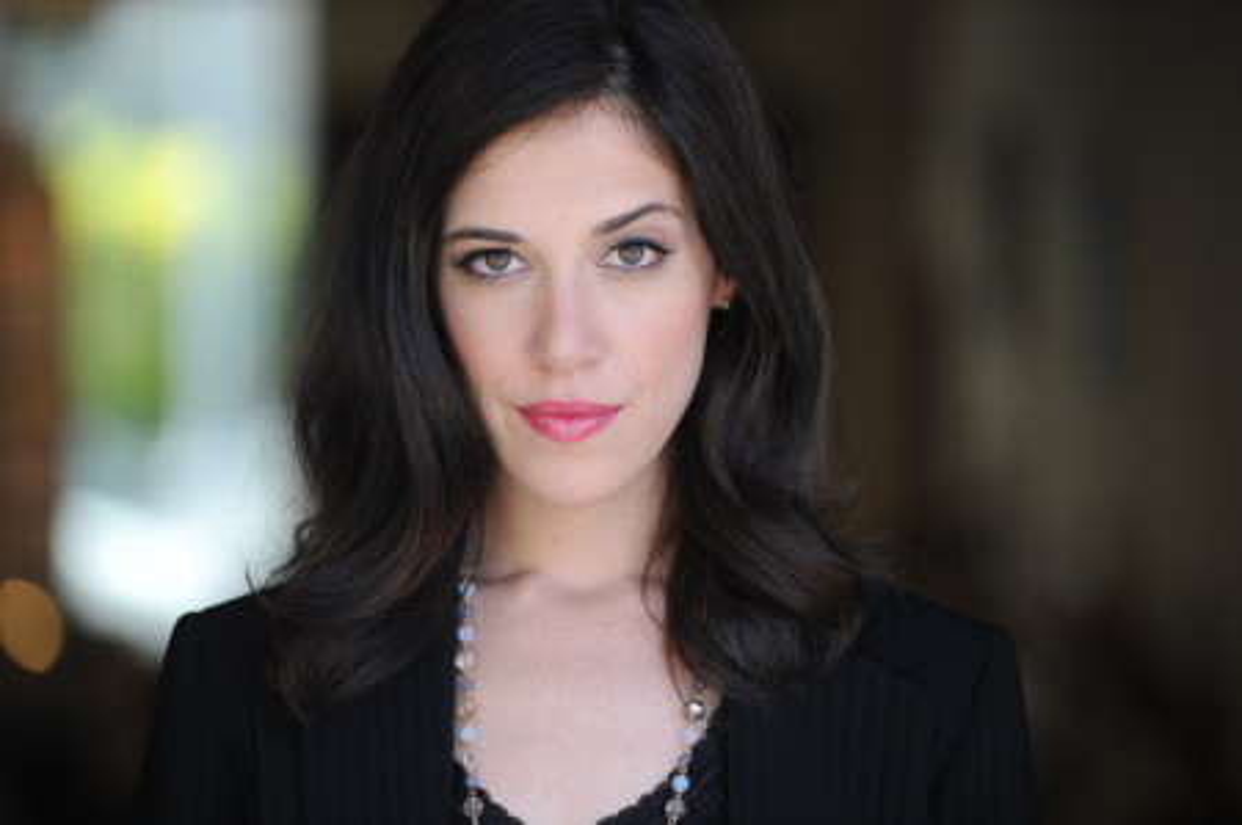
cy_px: 412
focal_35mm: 200
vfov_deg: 6.9
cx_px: 621
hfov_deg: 10.3
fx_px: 6892
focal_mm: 200
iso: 400
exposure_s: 1/320
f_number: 2.8
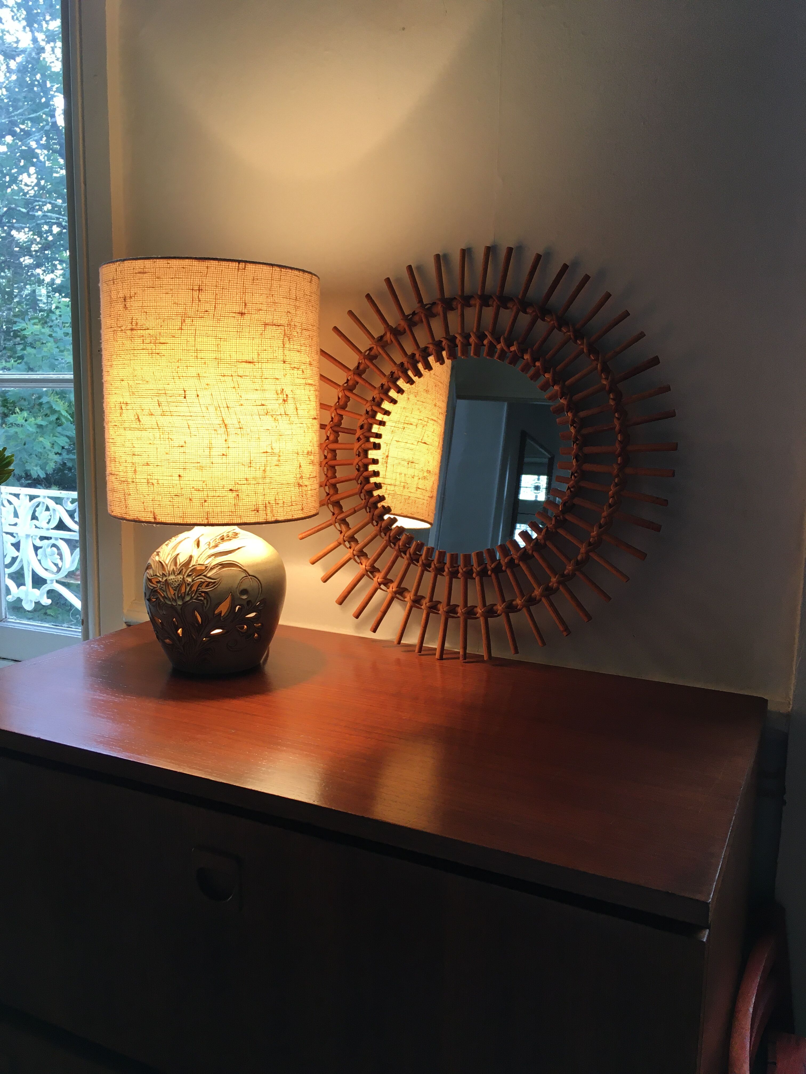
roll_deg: -0.7
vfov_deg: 61.7
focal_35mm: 29
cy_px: 537
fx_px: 900
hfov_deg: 48.2
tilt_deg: -8.8
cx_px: 403
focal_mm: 4.15
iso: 25
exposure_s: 1/30
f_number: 2.2
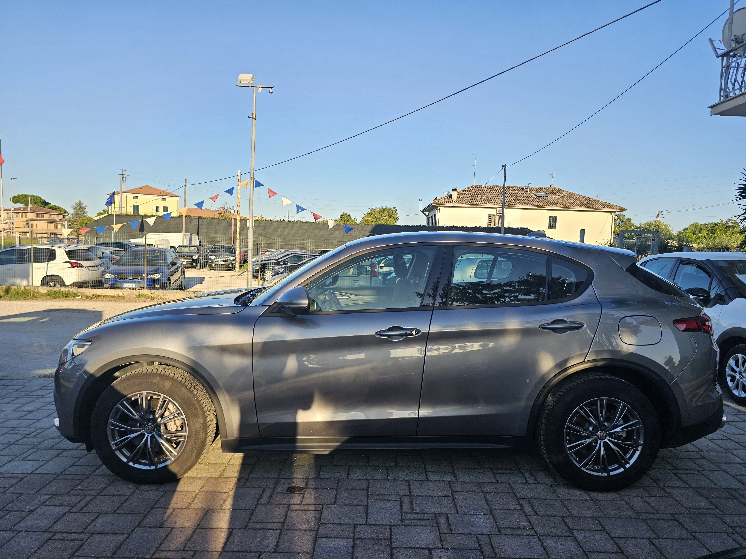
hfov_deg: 73.9
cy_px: 280
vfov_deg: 58.9
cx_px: 373
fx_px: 496
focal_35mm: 23
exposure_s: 1/288
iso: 10
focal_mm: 6.3
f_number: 1.7
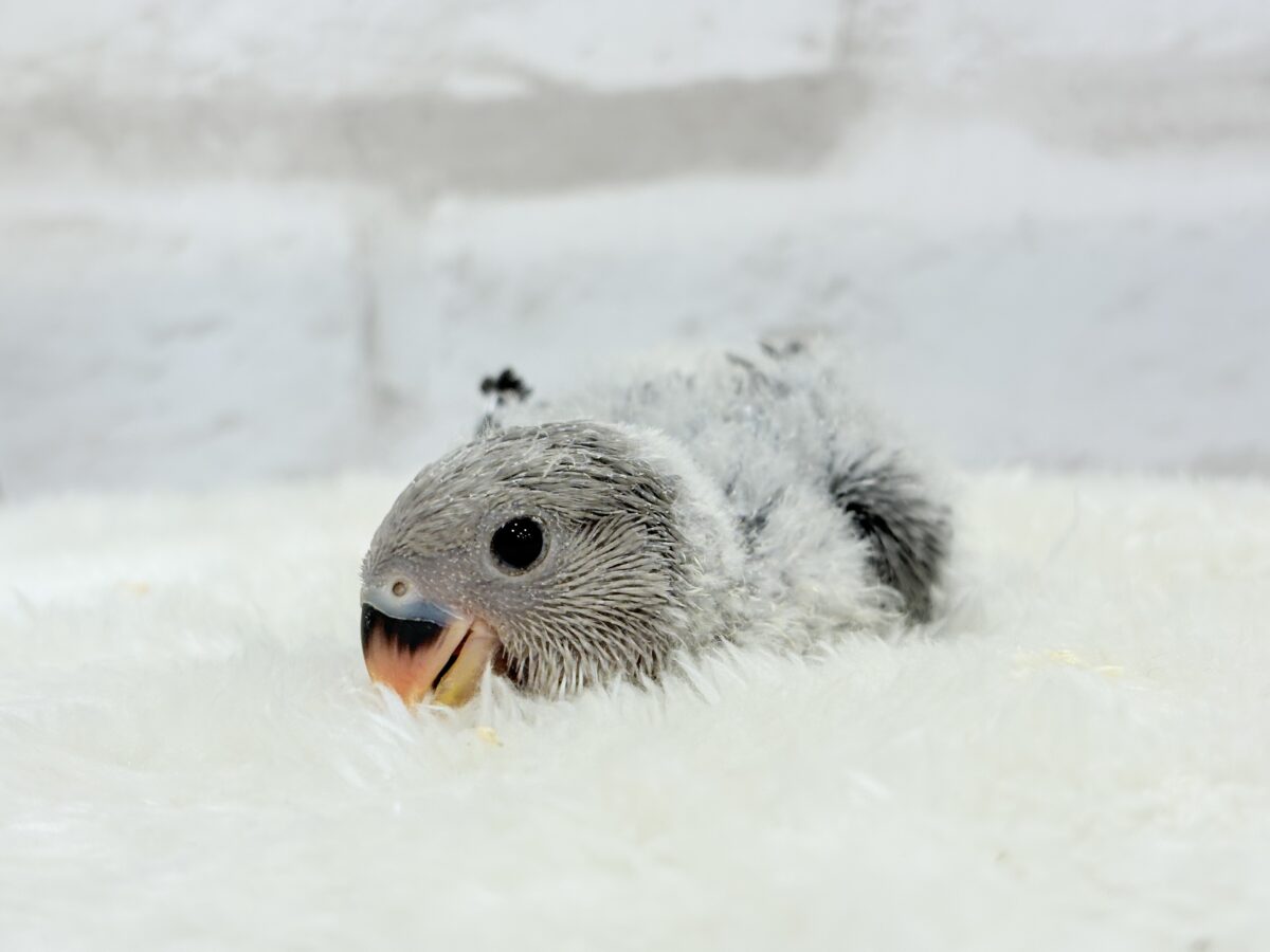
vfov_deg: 28.0
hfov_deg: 36.8
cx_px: 635
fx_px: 1908
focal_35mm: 52
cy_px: 476
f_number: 1.6
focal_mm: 5.96
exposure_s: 1/100
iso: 64
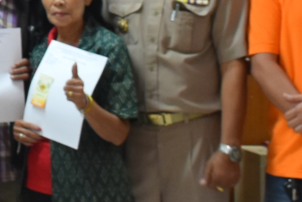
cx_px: -162
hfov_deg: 10.6
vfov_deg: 7.2
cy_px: -136
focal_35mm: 186
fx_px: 1560
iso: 800
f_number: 4
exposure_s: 1/60
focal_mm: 18
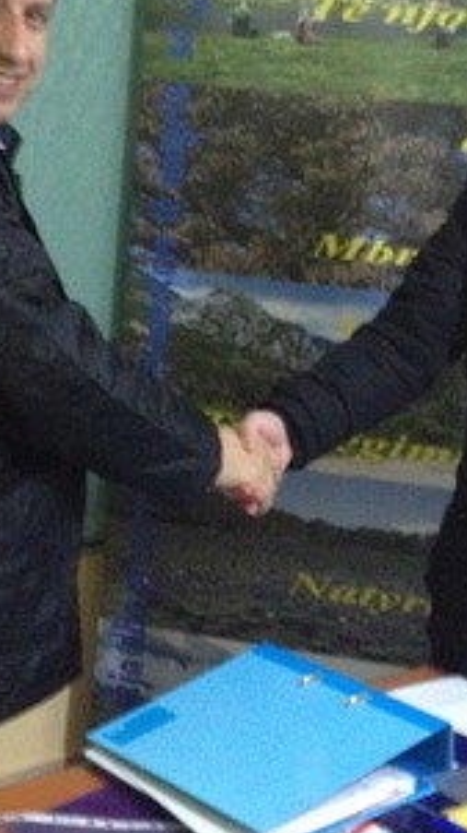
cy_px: 310
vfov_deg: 27.8
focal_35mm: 76
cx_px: 224
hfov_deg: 15.9
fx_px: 1675
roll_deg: -4.5
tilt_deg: -9.7
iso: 400
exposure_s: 1/15
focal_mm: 4.28
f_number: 2.4
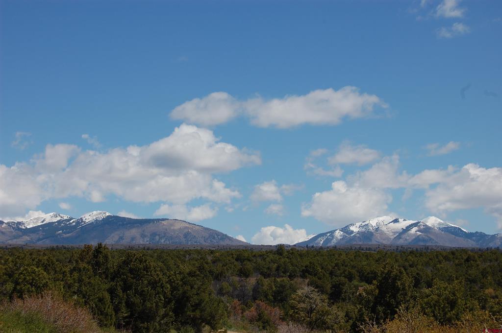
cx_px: 251
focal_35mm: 82
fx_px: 1149
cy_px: 166
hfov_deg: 24.6
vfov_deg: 16.5
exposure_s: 1/500
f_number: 11
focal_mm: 55
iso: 200
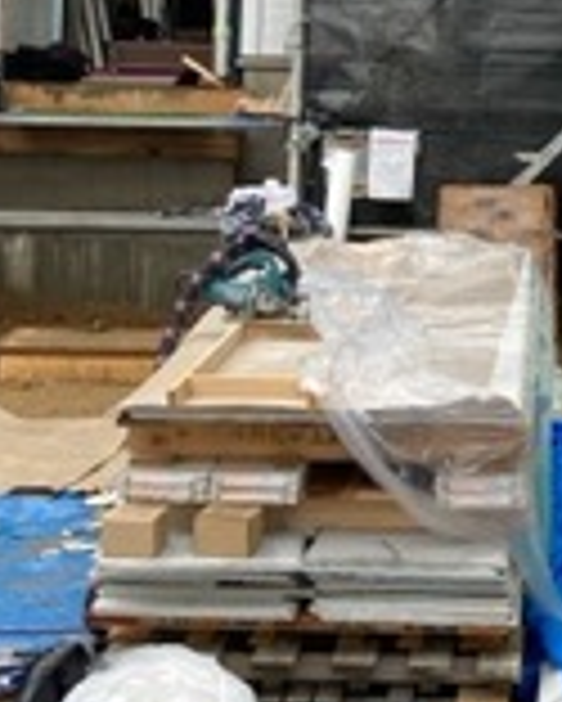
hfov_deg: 13.6
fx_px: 2326
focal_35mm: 112
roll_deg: -2.1
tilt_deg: +4.4
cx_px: 562
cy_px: 50
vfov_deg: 16.9
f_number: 1.8
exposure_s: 1/338
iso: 20
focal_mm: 3.99
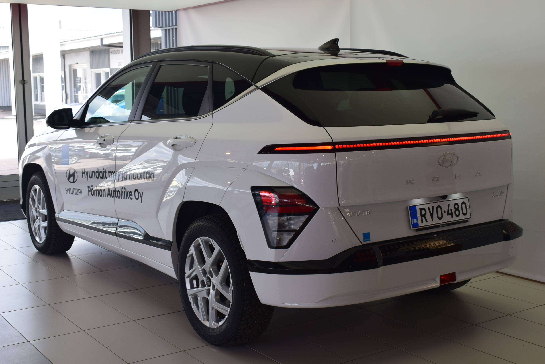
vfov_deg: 28.1
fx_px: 727
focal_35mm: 48
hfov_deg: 41.1
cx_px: 272
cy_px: 182
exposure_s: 1/100
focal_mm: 32
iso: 400
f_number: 9
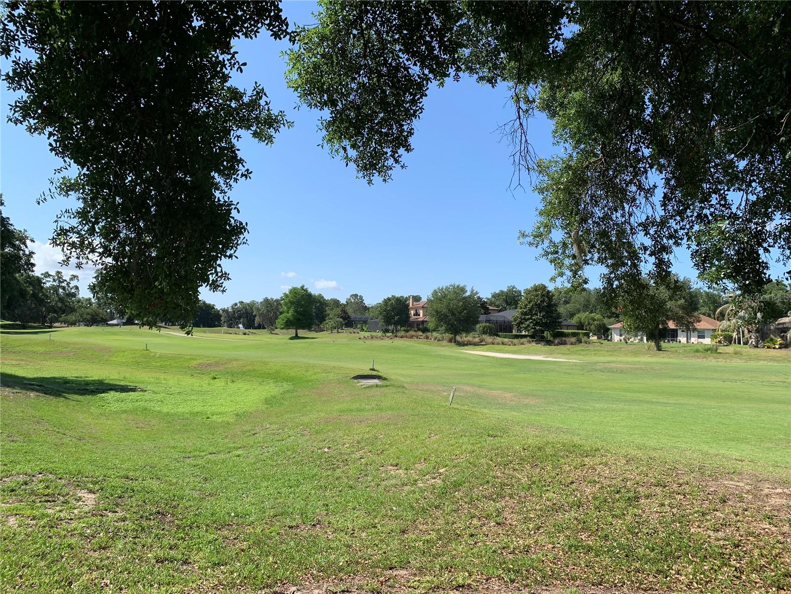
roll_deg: -2.1
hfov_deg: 67.3
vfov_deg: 53.1
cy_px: 297
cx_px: 396
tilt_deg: +3.9
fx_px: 594
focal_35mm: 26
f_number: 1.8
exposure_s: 1/1748
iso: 25
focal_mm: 4.25
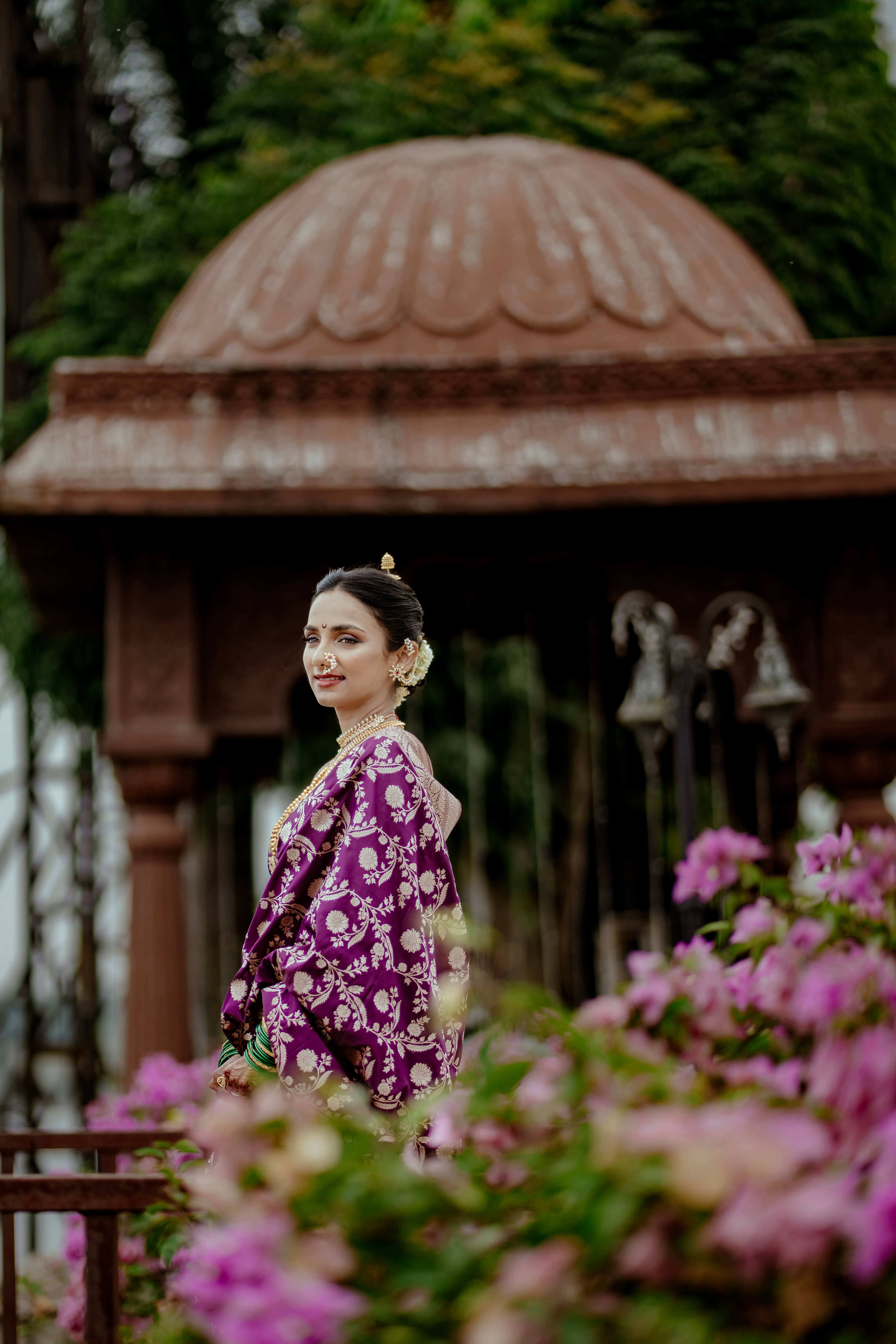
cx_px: 374
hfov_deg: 13.3
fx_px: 3845
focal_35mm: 103
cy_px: 786
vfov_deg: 19.8
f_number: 1.4
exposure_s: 1/800
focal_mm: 85
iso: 64
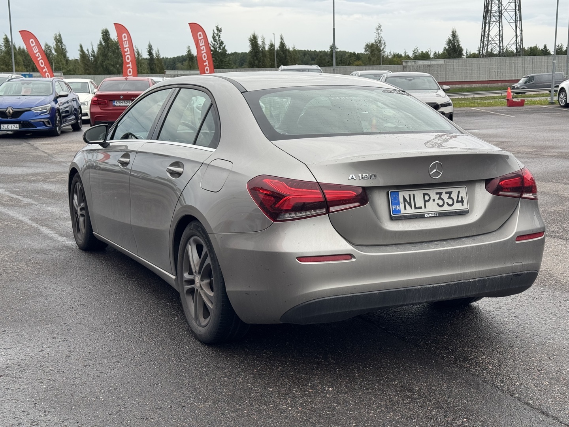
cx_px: 284
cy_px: 214
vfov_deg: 30.3
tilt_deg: -10.9
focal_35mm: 48
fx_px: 789
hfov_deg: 39.7
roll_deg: +1.7
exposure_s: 1/756
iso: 64
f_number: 1.78
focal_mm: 6.76
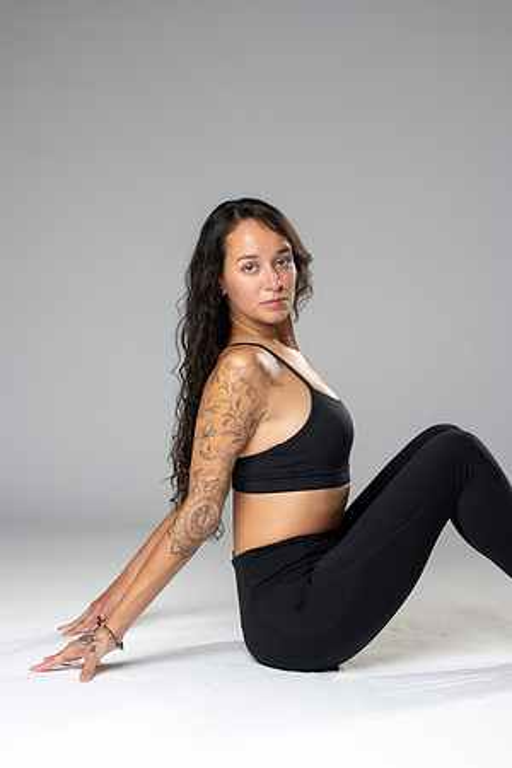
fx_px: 1813
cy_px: 384
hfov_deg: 16.1
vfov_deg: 23.9
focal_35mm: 85
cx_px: 256
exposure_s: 1/160
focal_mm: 85
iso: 200
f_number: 3.2
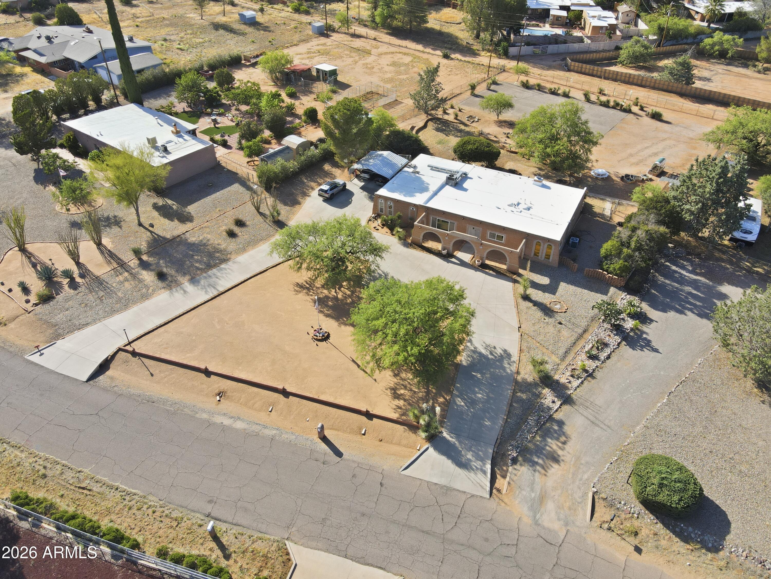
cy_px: 290
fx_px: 535
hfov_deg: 71.6
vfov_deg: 56.8
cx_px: 386
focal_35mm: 24
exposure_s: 1/400
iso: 100
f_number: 2.8
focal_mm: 4.5
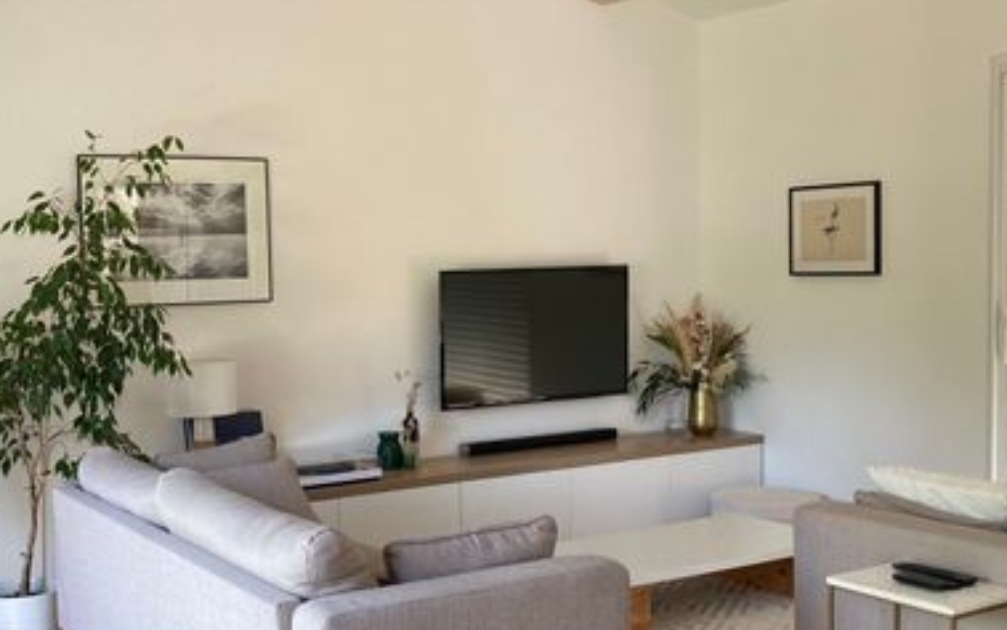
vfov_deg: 27.4
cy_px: 367
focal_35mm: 47
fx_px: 1290
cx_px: 438
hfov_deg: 42.6
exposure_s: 1/84
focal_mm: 3.99
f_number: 1.8
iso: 80
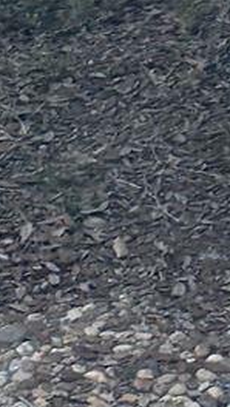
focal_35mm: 152
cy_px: -506
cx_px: 218
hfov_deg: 8.0
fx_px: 1644
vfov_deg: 12.0
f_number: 1.78
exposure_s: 1/516
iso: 80
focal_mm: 6.86
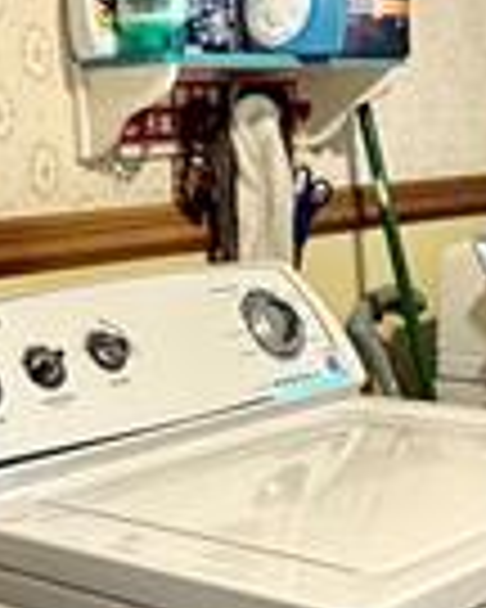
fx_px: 1402
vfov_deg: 23.9
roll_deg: +2.5
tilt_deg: -15.6
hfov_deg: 19.6
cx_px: 166
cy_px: 531
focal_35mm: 78
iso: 500
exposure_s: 1/60
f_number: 2.2
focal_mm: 2.22
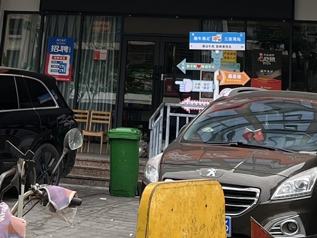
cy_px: -142
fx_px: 925
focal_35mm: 101
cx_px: 119
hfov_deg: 19.4
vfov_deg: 13.6
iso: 50
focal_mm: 5.1
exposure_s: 1/577
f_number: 1.6
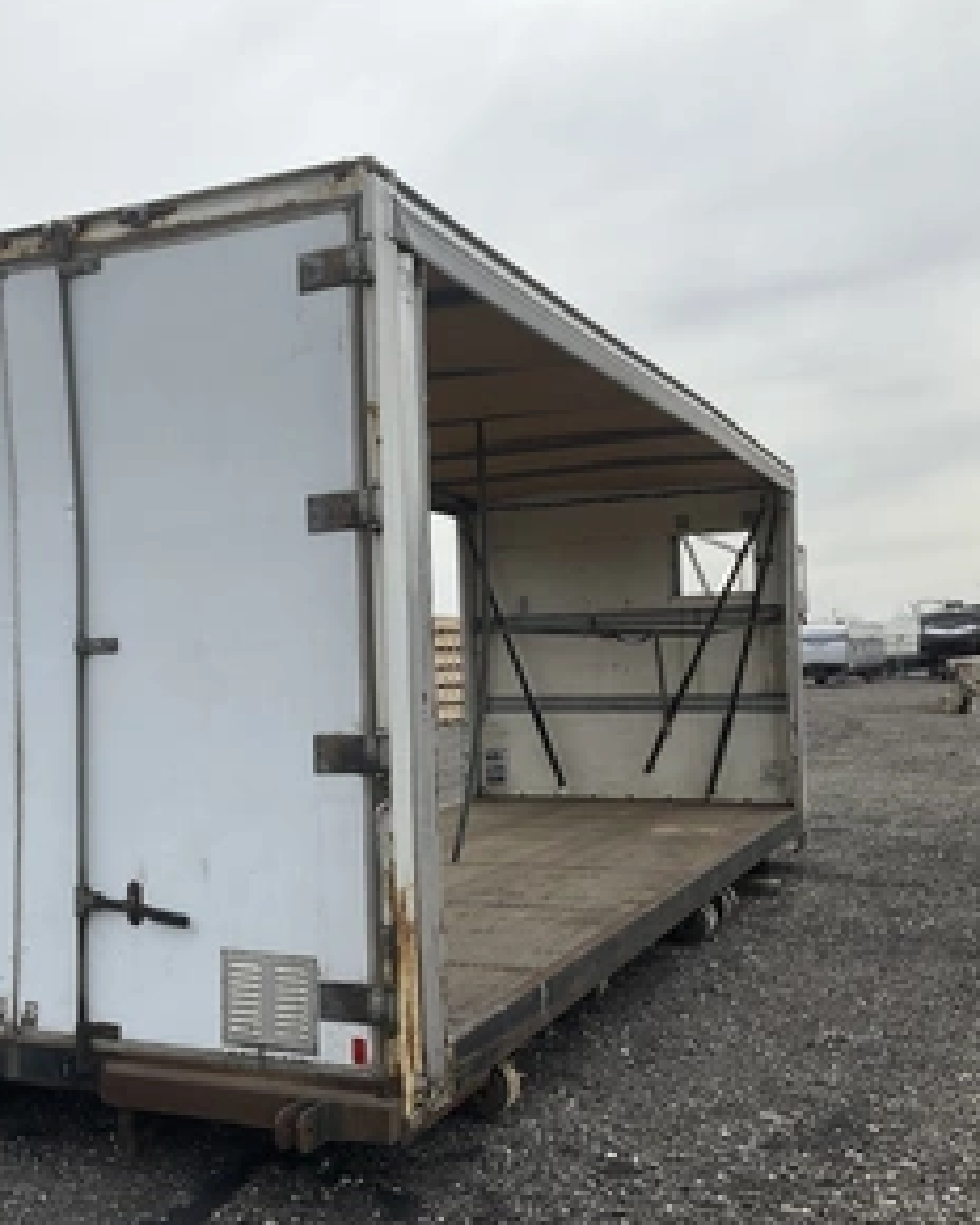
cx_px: 313
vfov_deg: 46.8
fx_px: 1414
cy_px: 621
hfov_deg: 37.7
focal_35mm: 39
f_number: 1.8
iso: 25
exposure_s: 1/2667
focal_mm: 3
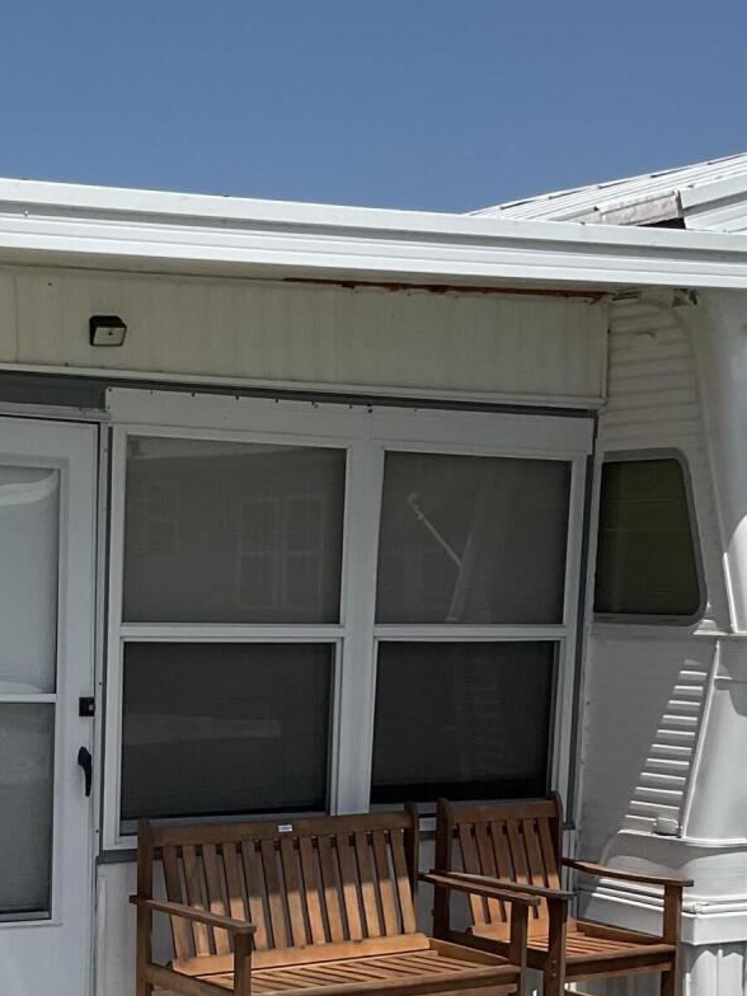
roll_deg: -0.2
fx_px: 2129
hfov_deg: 19.7
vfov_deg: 25.7
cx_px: 158
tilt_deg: -7.3
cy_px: 836
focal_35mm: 74
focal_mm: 3
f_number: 1.8
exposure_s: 1/4785
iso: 16
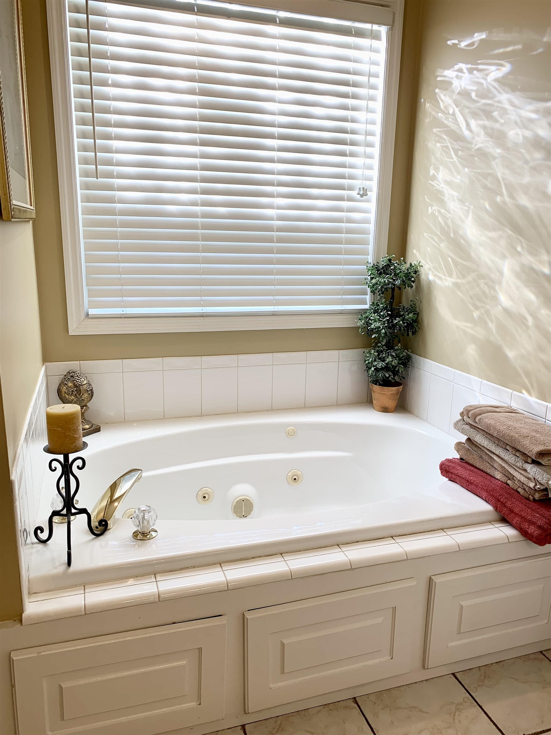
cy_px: 368
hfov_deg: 53.1
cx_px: 276
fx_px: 552
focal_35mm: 26
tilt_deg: -13.6
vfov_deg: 67.3
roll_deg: -1.8
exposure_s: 1/129
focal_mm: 4.25
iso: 25
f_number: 1.8
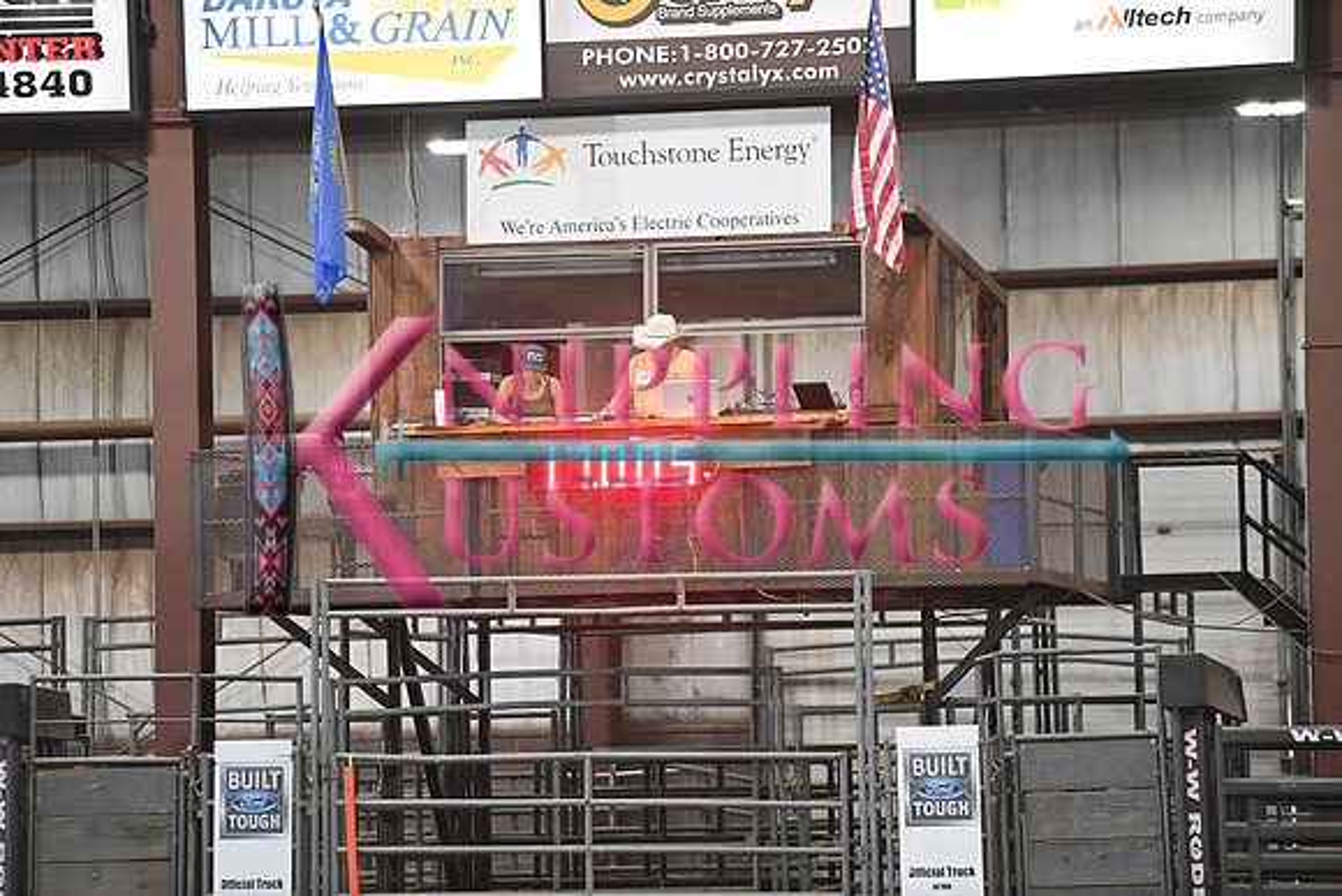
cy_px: 448
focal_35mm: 200
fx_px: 7457
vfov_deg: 6.9
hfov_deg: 10.3
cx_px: 671
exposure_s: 1/250
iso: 2000
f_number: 2.8
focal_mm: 200
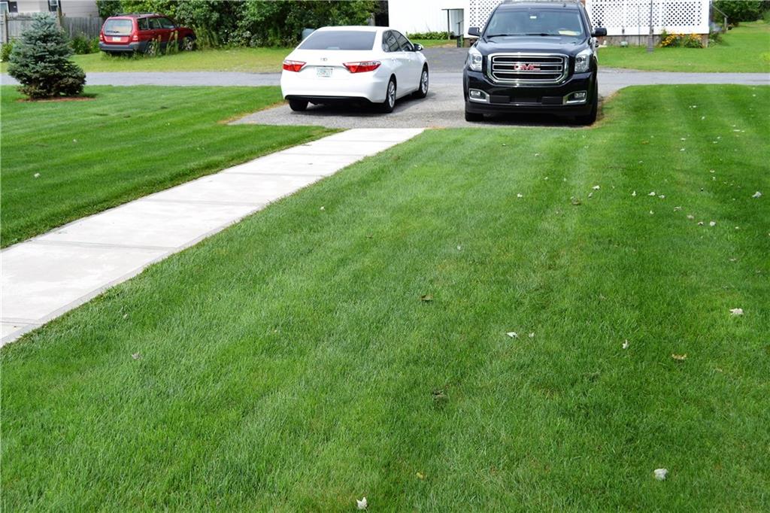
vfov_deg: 34.2
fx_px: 834
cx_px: 385
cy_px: 256
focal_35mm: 39
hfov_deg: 49.6
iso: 100
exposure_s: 1/250
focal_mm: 26
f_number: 5.6
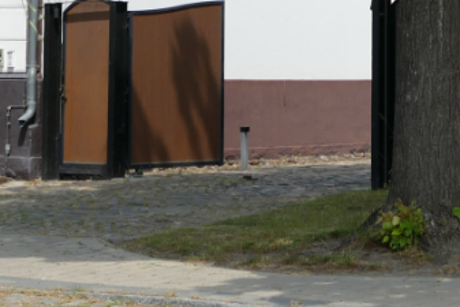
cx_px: 324
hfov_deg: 13.4
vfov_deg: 8.7
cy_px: -184
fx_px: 1956
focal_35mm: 153
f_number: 3.2
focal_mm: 15.5
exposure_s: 1/1300
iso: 125
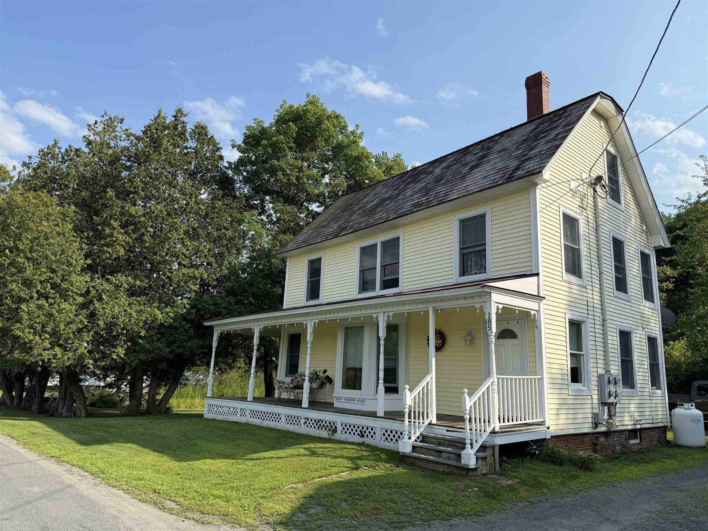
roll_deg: -2.5
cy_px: 266
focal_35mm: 24
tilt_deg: +12.6
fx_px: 491
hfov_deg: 71.6
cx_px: 354
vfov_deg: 56.8
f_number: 1.78
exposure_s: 1/3584
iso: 80
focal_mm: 6.76
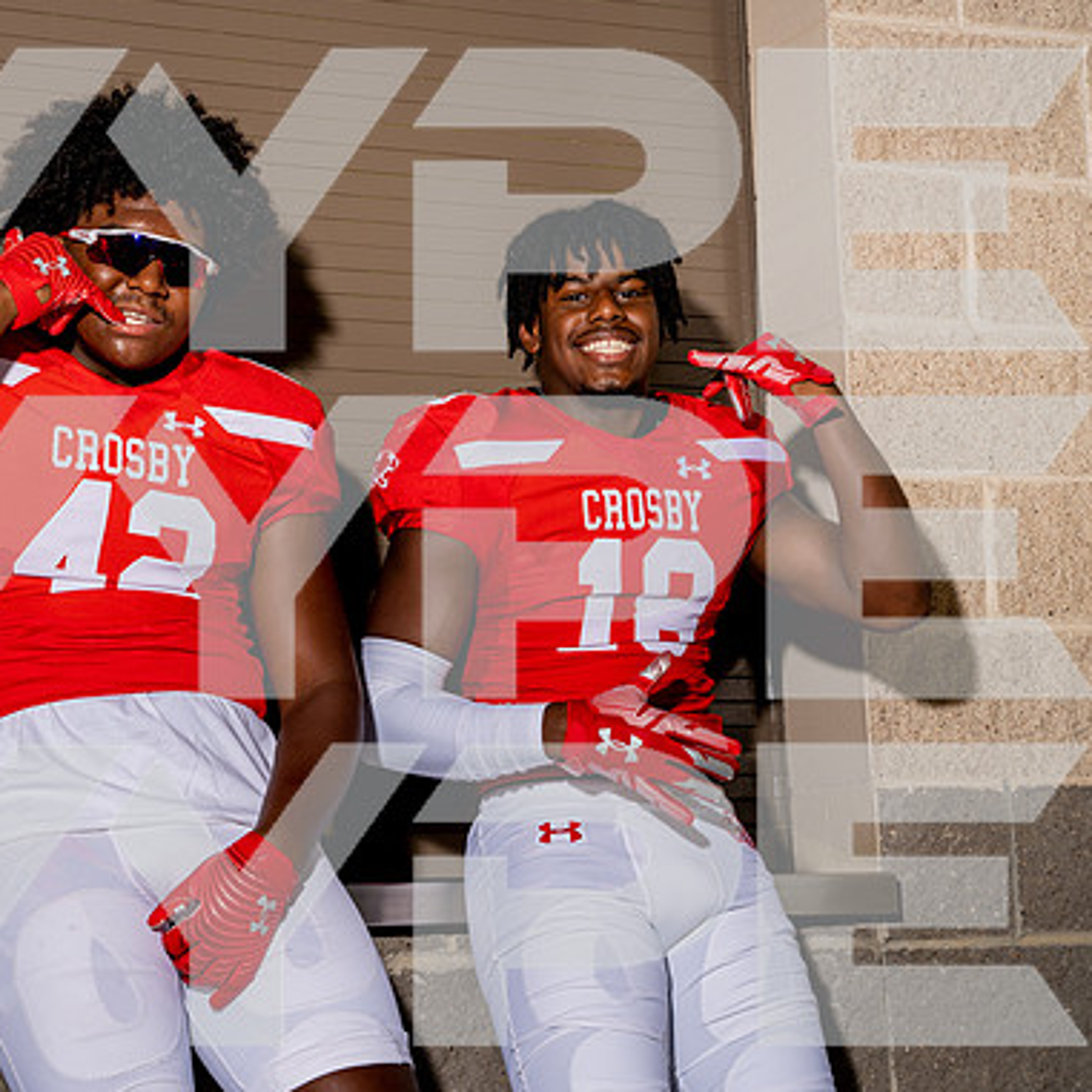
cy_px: 549
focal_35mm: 88
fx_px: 3141
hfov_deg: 19.7
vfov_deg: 19.7
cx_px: 367
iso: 100
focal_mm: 68
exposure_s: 1/250
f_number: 6.3
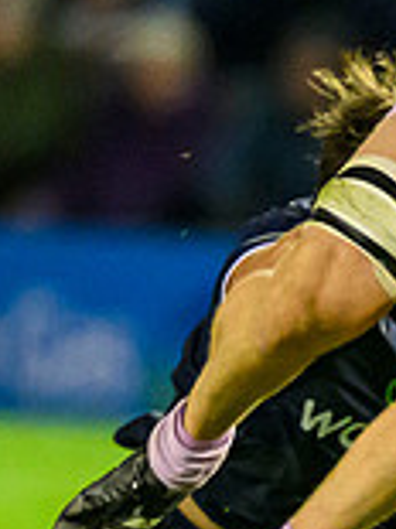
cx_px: 451
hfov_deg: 0.4
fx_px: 50679
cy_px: 282
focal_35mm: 3318
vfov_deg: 0.6
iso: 10000
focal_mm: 560
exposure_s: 1/1000
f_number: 4
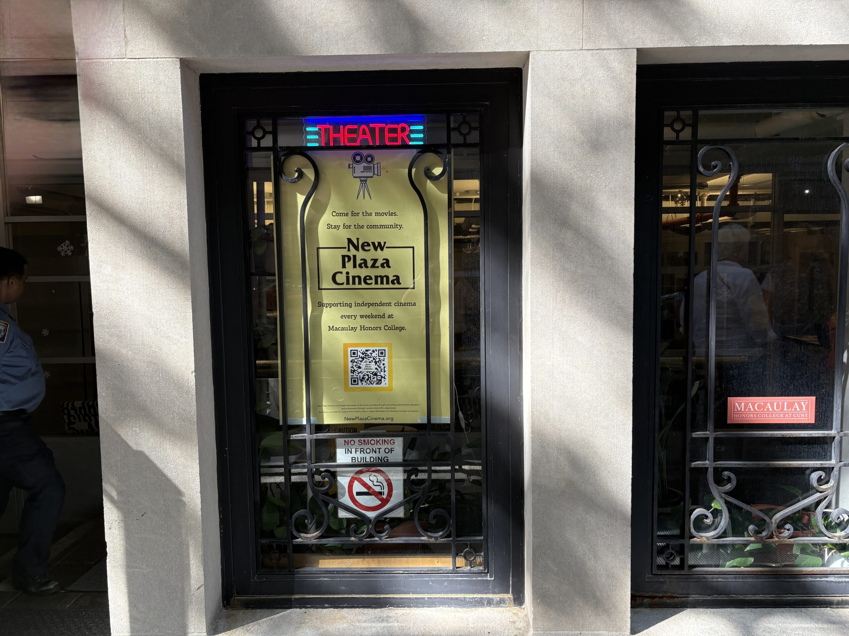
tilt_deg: -4.5
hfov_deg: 67.3
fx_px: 638
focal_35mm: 26
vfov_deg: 53.1
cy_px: 318
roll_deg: +1.4
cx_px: 424
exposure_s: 1/244
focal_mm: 5.96
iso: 64
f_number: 1.6
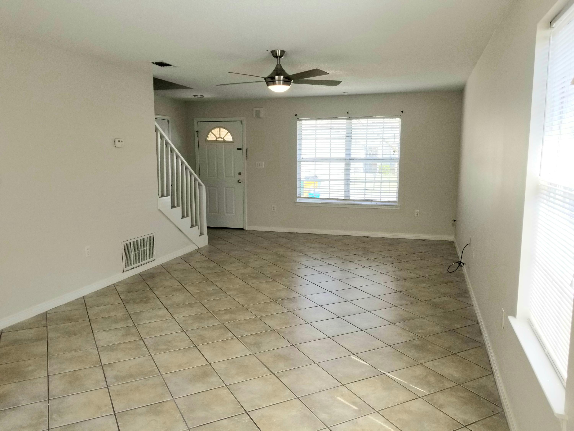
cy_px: 216
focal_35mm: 26
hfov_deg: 67.3
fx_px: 431
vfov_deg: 53.1
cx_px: 287
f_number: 1.7
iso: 50
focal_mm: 4.3
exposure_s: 1/210
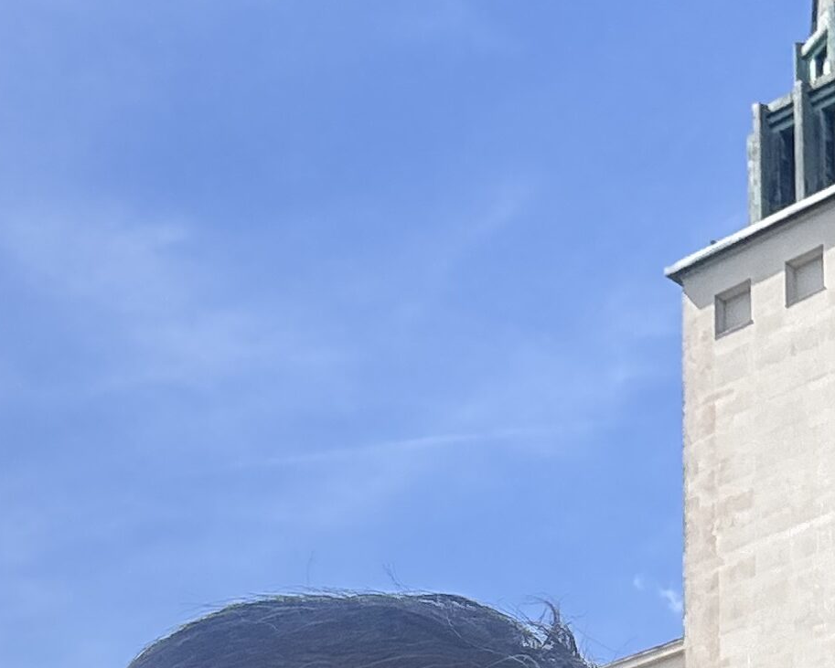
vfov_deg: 15.3
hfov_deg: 19.2
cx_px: 614
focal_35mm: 99
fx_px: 2447
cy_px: 631
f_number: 1.9
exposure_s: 1/720
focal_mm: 2.69
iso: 25
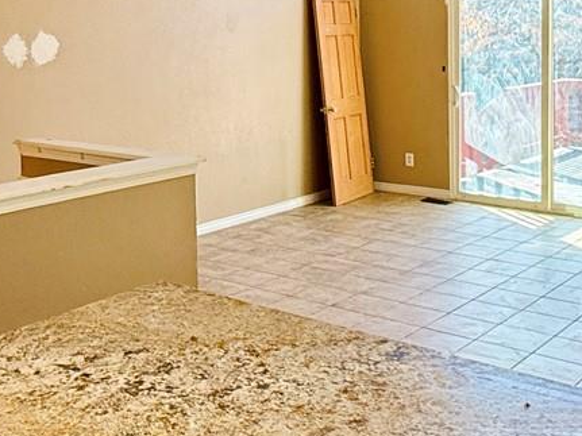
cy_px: 66
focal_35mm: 52
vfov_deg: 27.3
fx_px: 874
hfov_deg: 36.7
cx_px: 239
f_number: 2.2
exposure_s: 1/129
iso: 64
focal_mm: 2.22
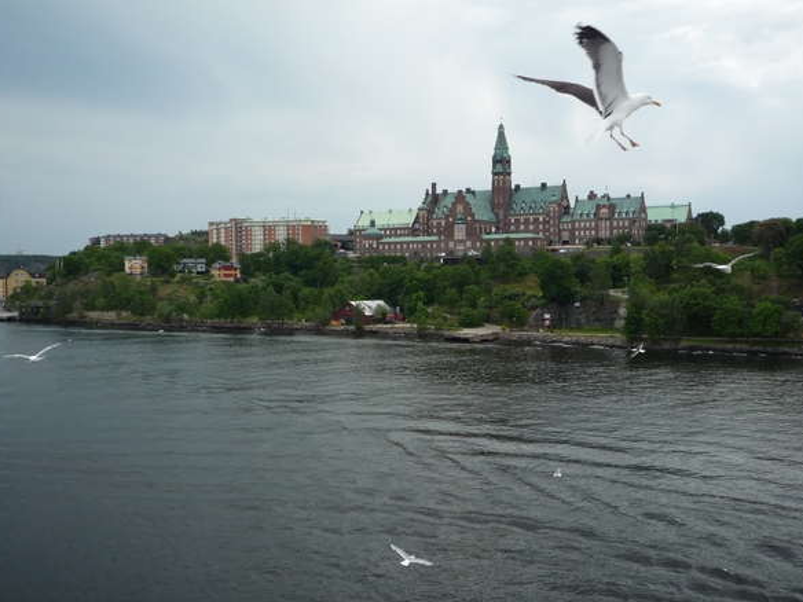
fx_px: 858
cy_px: 308
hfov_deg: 50.1
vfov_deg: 38.7
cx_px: 400
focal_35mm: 37
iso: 100
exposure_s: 1/500
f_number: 3.8
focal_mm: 6.3
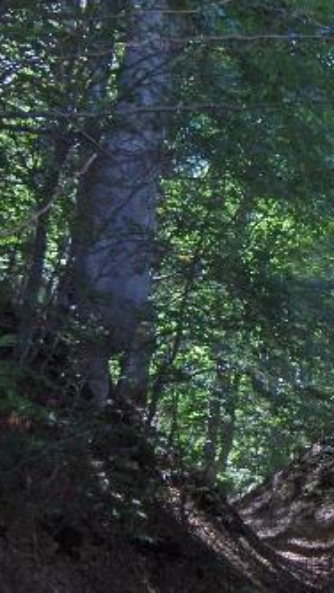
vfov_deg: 36.6
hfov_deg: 20.0
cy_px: 296
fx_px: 897
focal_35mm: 57
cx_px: 387
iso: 100
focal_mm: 8
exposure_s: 1/60
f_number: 2.8
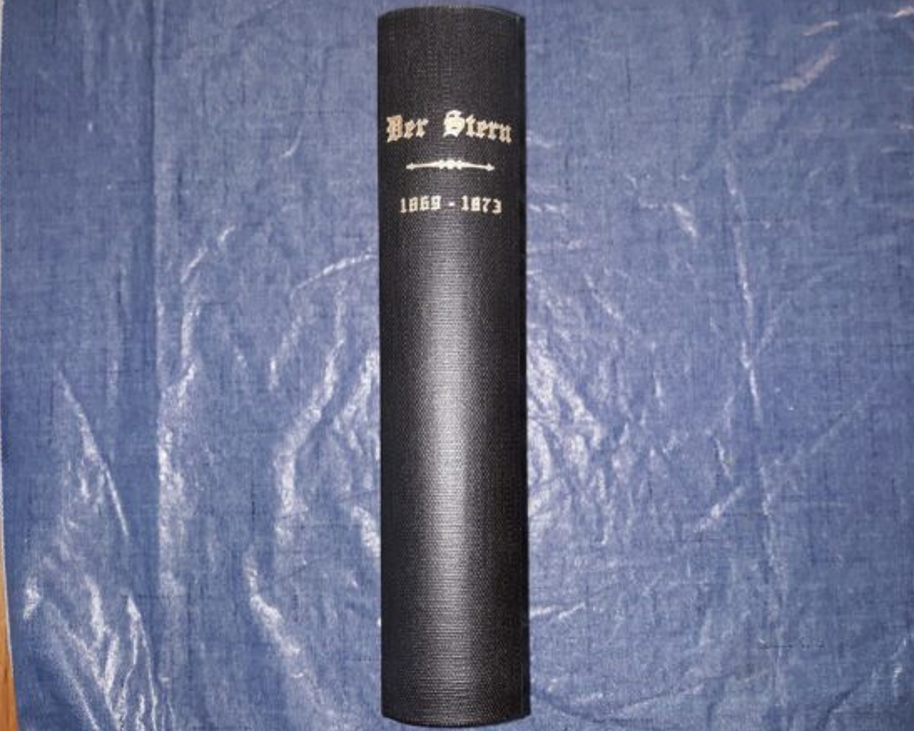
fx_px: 811
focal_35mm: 30
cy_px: 358
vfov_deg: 48.5
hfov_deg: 58.8
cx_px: 460
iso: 80
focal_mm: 3.7
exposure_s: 1/40
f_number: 1.7
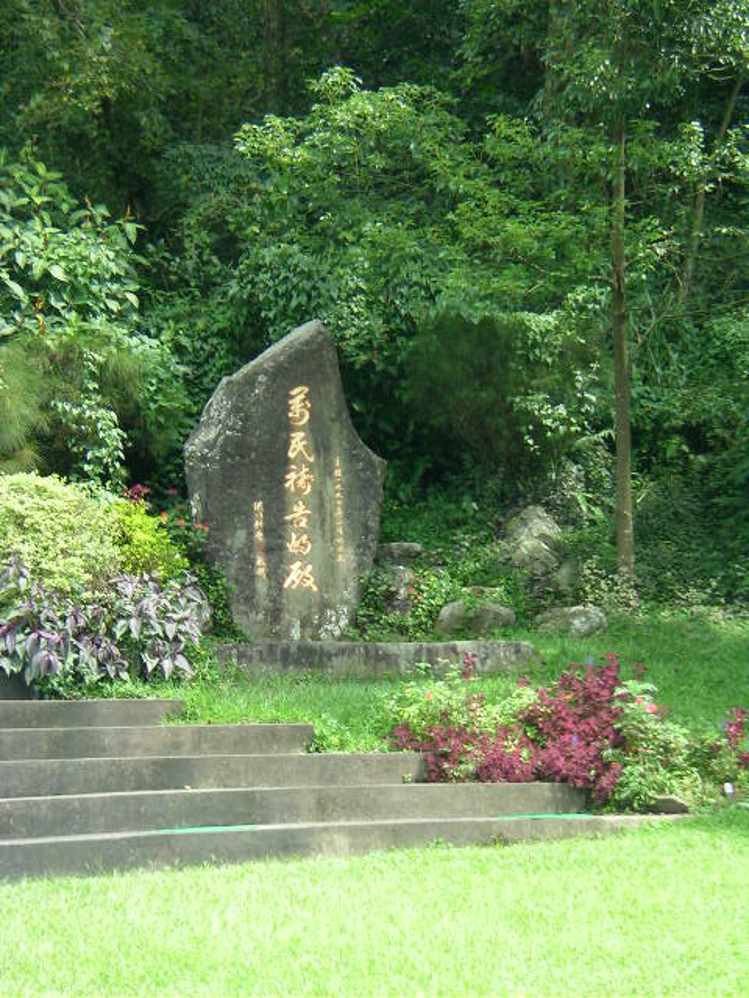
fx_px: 3000
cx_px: 374
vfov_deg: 18.9
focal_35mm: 104
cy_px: 499
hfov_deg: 14.2
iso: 63
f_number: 3.9
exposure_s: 1/113
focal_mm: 16
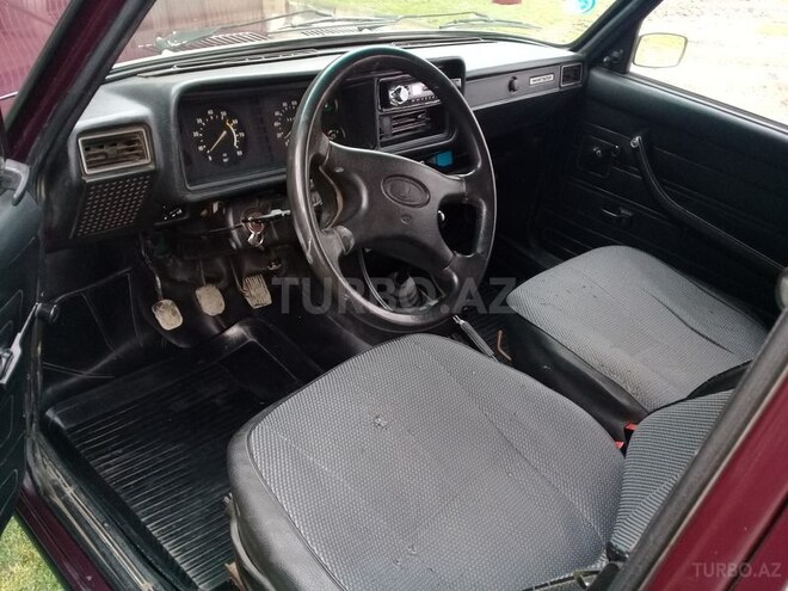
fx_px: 706
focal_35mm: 31
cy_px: 296
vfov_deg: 45.4
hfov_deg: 58.4
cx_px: 394
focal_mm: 3.3
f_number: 2.2
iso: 80
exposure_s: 1/33
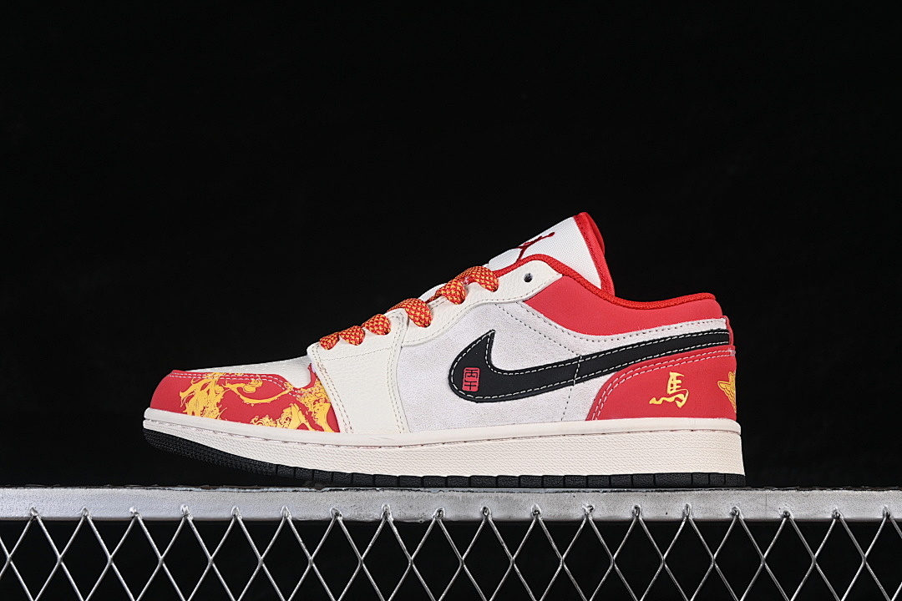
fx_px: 1879
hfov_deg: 27.0
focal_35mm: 75
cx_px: 451
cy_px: 300
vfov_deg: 18.2
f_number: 8
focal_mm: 50
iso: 160
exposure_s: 1/80
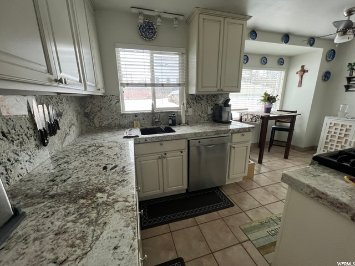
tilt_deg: -14.0
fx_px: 133
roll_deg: +1.1
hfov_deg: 106.2
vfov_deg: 89.9
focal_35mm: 13
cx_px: 178
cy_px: 133
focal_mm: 1.57
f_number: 1.8
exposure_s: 1/120
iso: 250
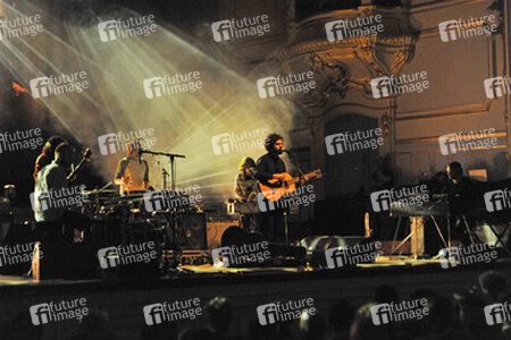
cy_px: 170
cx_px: 256
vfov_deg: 19.5
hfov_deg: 28.8
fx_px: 994
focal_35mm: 70
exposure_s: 1/125
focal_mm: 70
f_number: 2.8
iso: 6400
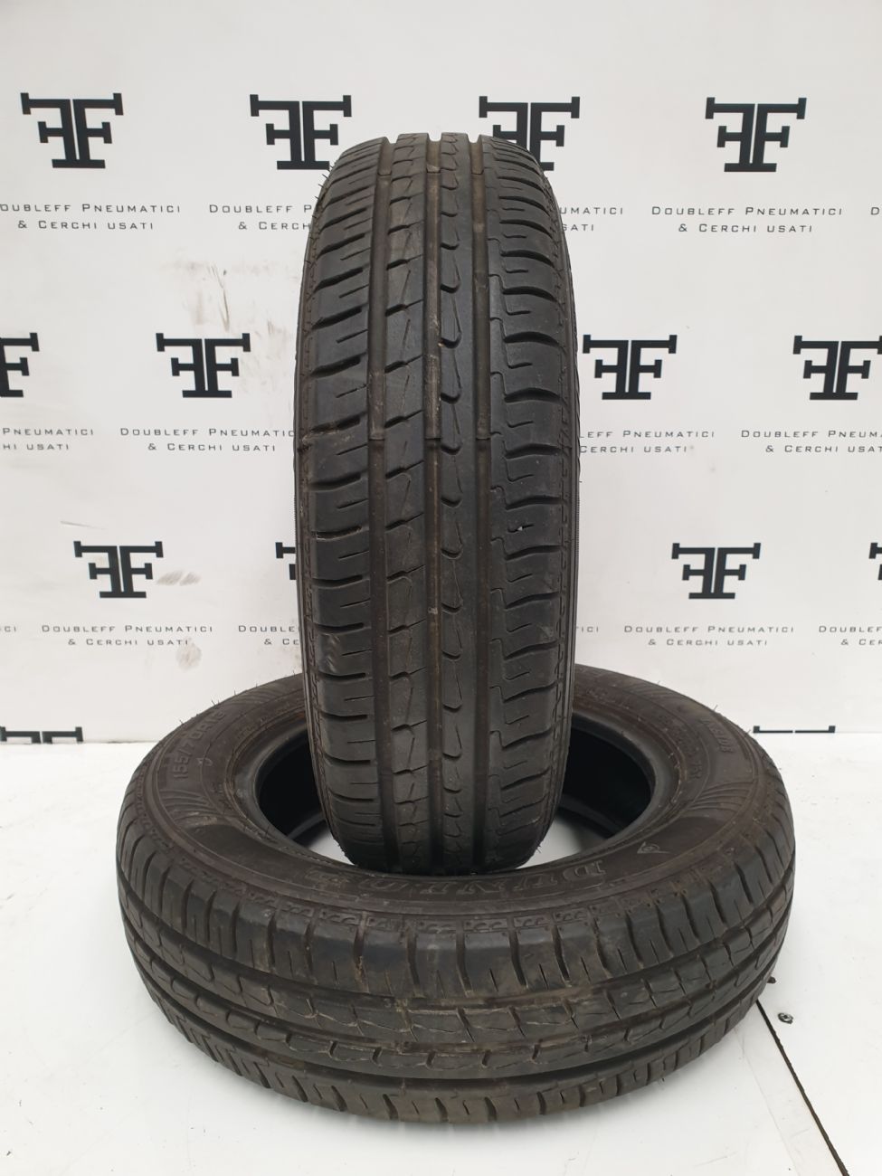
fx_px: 883
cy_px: 588
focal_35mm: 26
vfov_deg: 67.3
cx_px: 441
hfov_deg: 53.1
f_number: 2.4
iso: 125
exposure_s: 1/50
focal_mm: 4.3
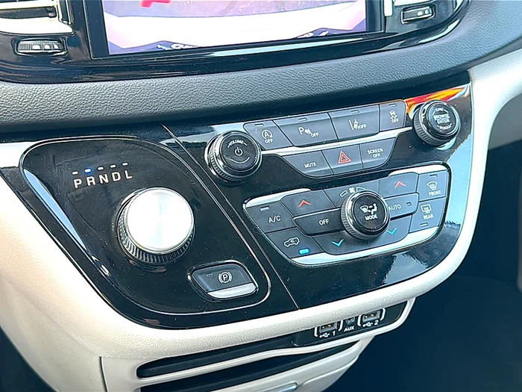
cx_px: 261
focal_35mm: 37
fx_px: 558
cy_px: 196
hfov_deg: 50.1
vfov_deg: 38.7
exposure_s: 1/75
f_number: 1.78
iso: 64
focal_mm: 6.86
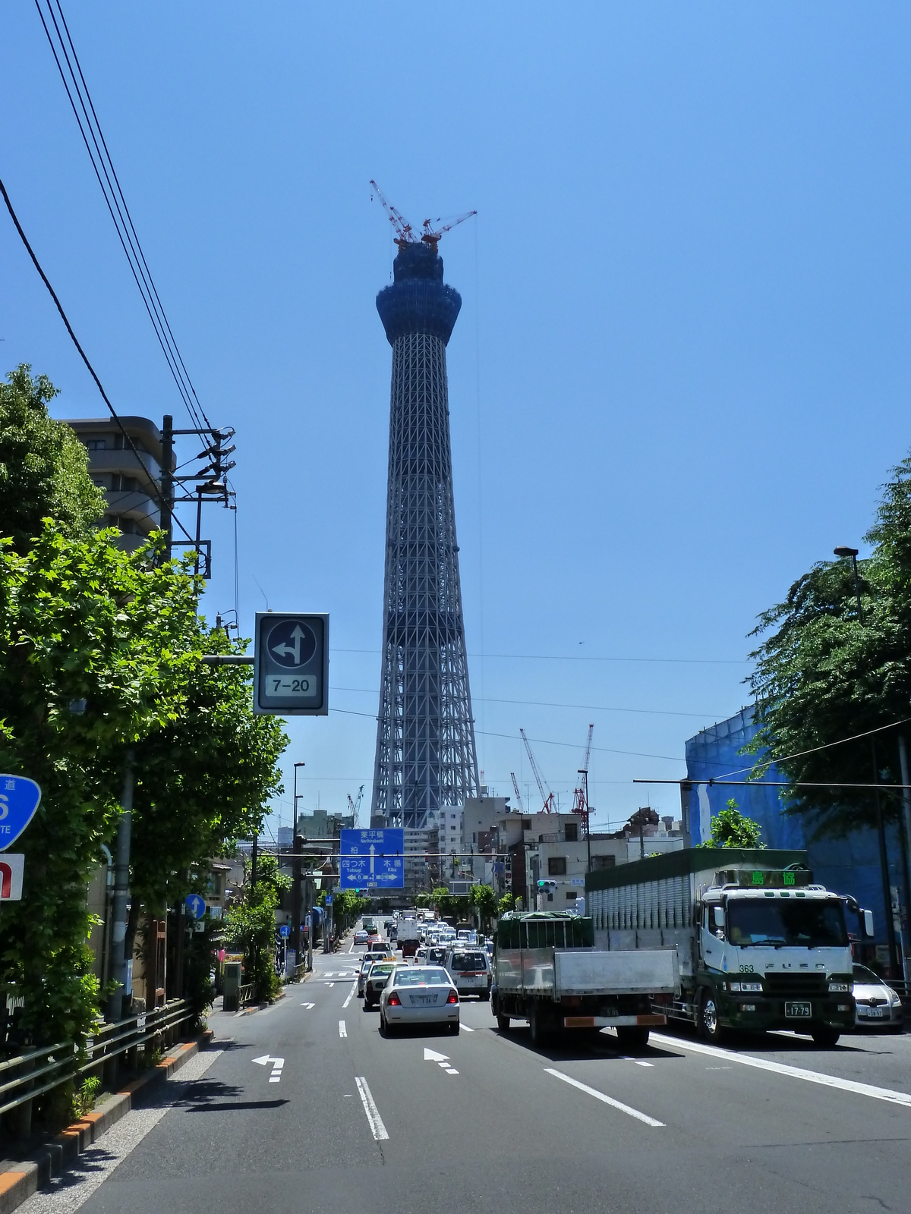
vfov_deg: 56.8
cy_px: 607
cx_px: 456
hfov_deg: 44.2
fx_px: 1123
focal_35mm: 32
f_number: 5.6
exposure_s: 1/500
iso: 200
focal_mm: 5.3
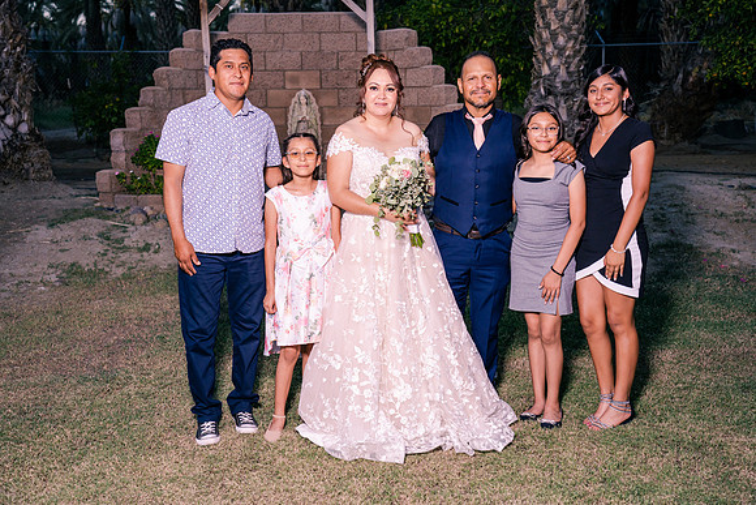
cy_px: 252
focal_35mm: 40
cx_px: 378
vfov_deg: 33.4
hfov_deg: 48.4
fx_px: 840
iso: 640
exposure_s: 1/500
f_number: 4
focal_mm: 40
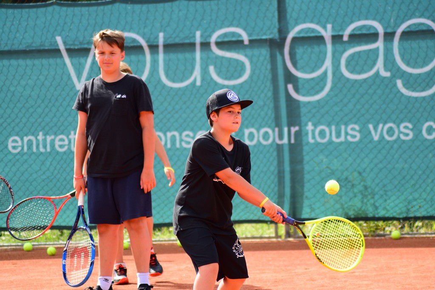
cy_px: 145
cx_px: 218
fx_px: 2719
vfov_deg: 6.1
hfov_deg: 9.1
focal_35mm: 225
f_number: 4.2
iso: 500
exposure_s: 1/1250
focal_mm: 150
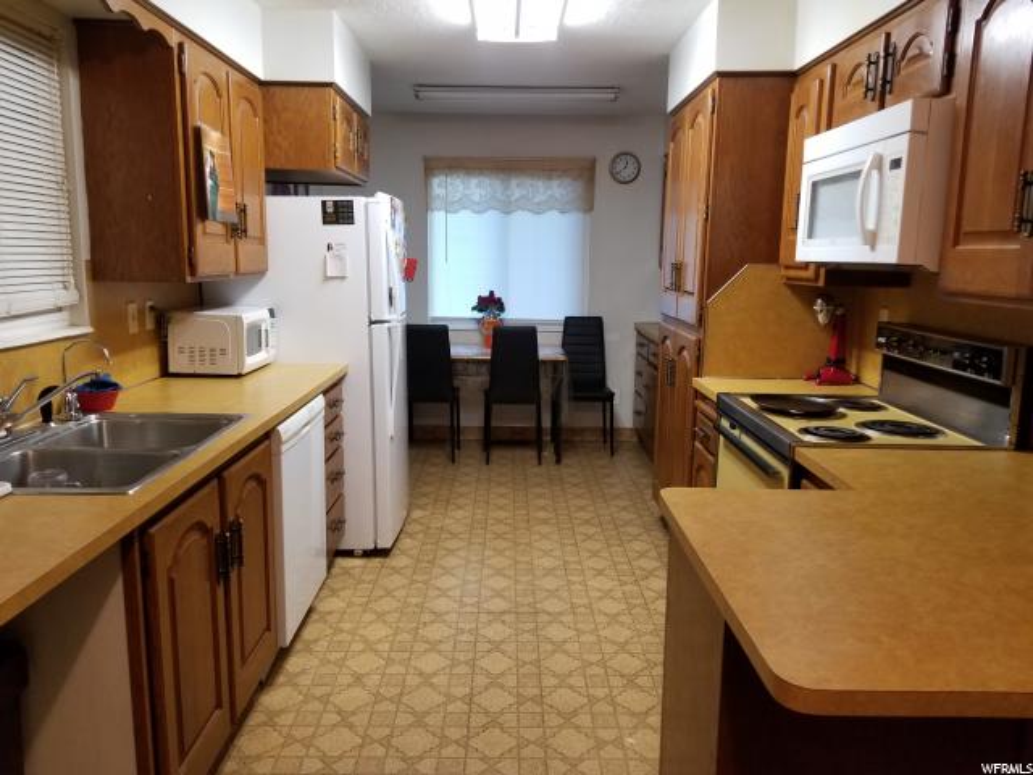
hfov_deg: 67.3
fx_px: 776
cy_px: 388
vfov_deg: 53.1
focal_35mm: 26
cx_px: 516
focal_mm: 4.3
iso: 160
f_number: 1.7
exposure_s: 1/30
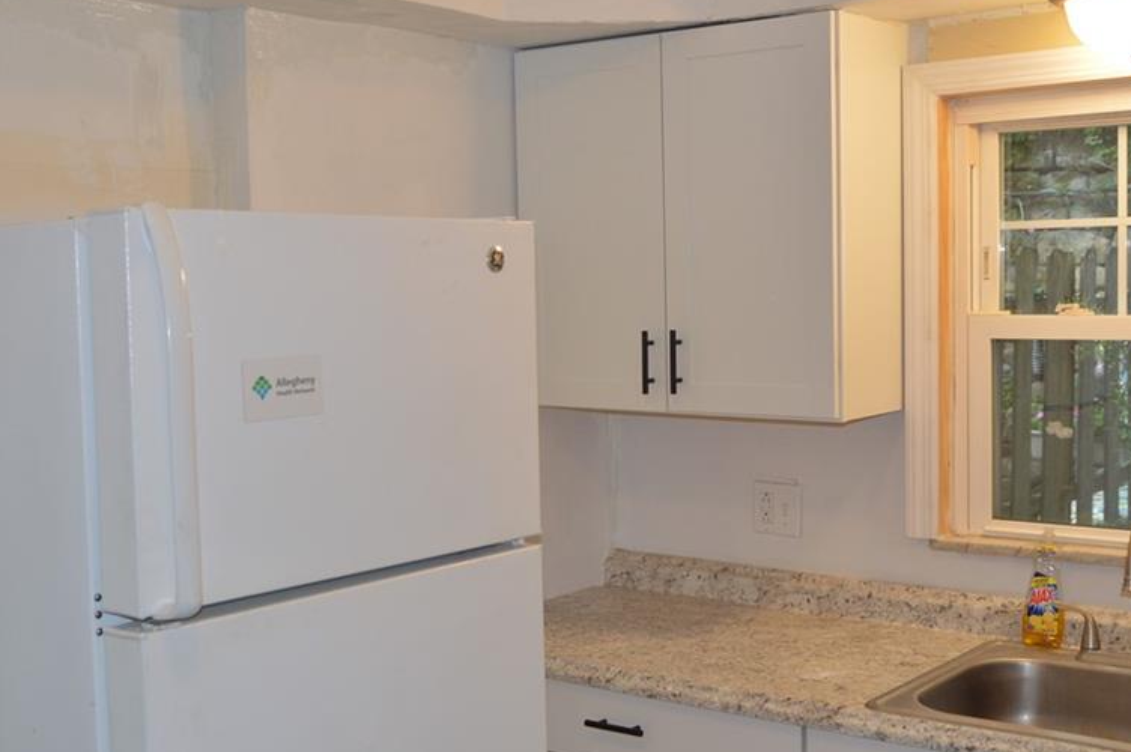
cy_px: 370
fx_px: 1538
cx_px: 575
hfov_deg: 40.4
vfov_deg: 27.5
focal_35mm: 49
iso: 400
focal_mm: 24
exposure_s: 1/100
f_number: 4
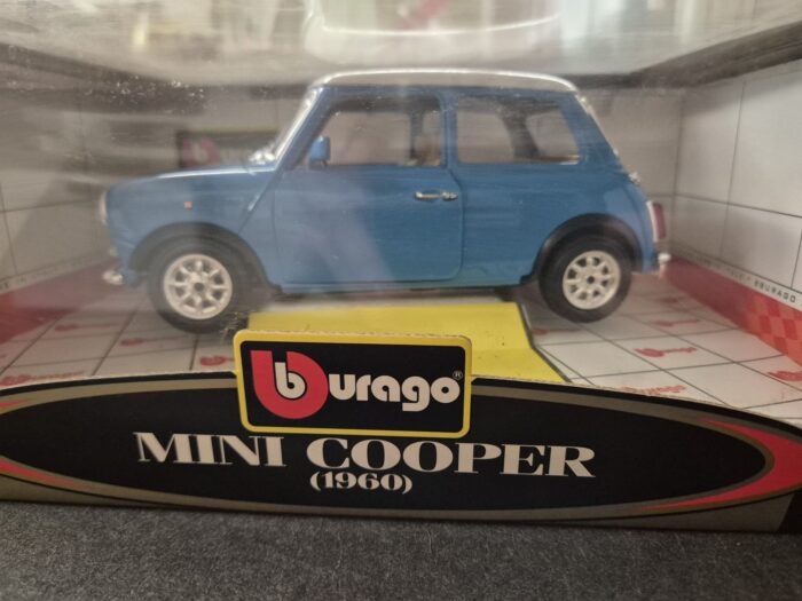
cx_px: 401
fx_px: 533
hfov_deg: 73.9
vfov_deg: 58.9
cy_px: 300
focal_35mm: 23
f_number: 1.8
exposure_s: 1/100
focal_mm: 5.4
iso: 1600
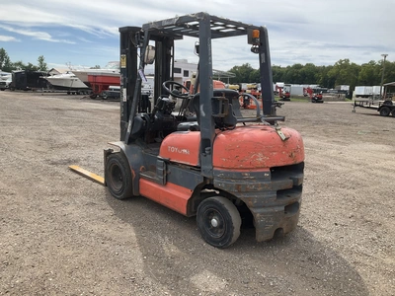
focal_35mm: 29
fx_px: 331
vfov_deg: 48.2
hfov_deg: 61.7
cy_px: 148
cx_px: 198
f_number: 1.8
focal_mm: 3
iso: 25
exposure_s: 1/1098
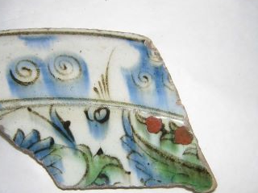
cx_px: 111
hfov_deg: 42.0
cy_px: 109
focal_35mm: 45
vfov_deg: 32.1
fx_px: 335
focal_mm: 4.7
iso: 100
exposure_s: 1/60.1
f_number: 5.2
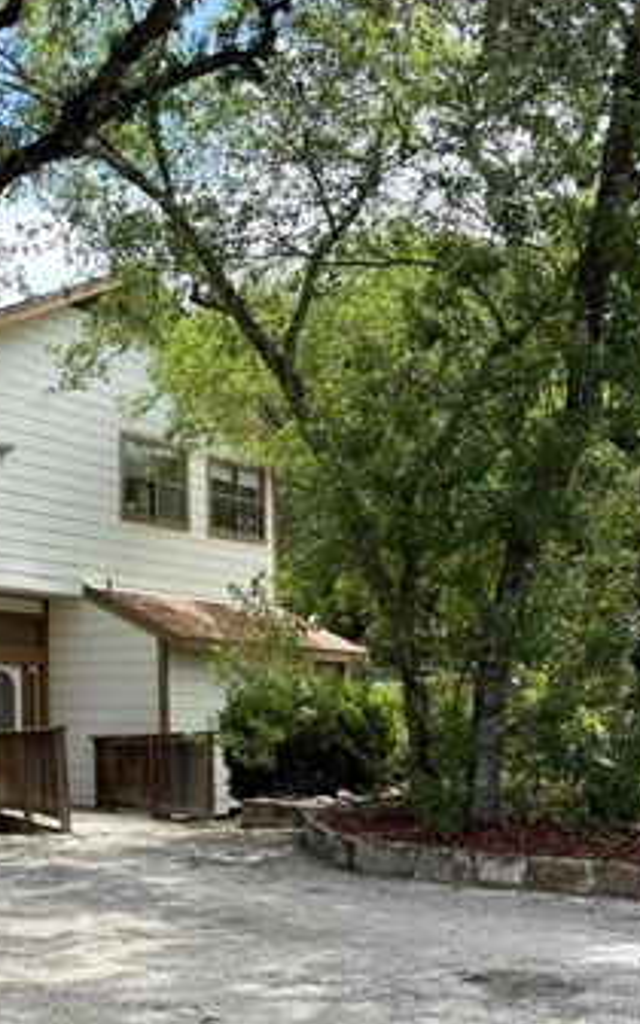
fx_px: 1256
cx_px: -216
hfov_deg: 24.5
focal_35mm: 45
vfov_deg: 44.2
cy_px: 608
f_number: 1.78
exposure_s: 1/1949
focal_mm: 6.76
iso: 100
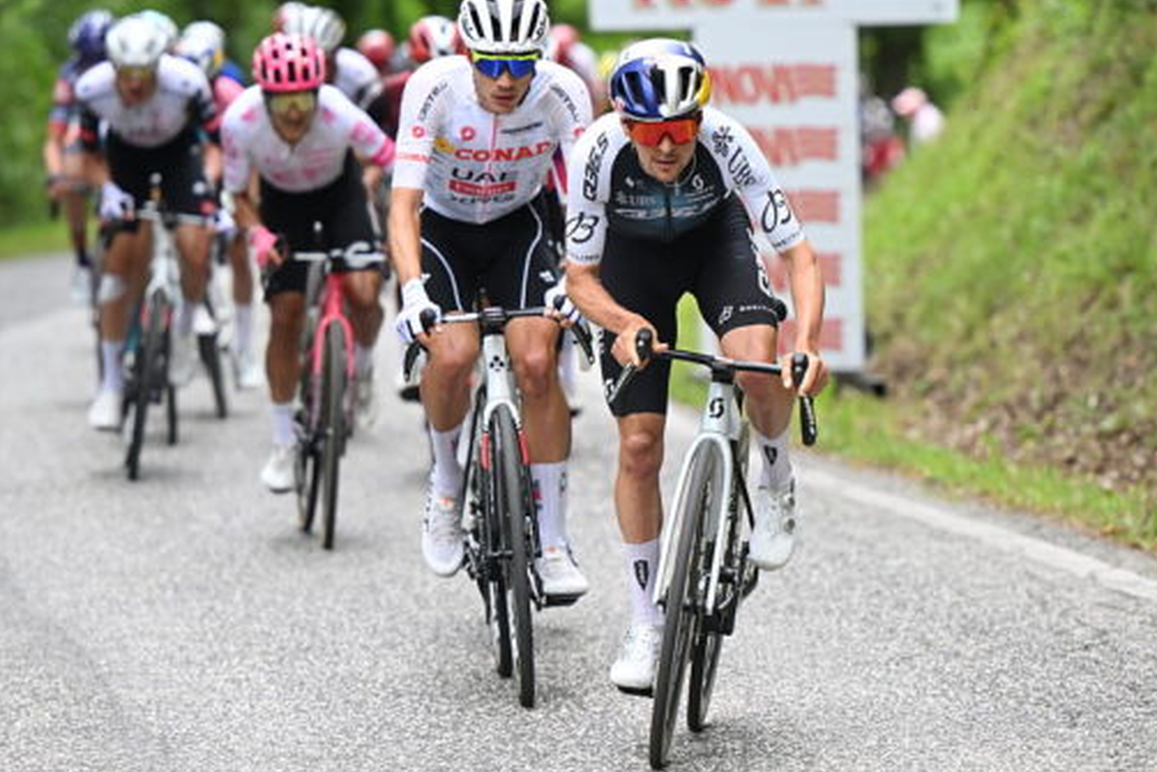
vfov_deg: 4.9
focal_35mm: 278
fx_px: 8937
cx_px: 634
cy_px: 385
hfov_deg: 7.4
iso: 1000
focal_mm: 150
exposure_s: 1/1250
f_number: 2.8
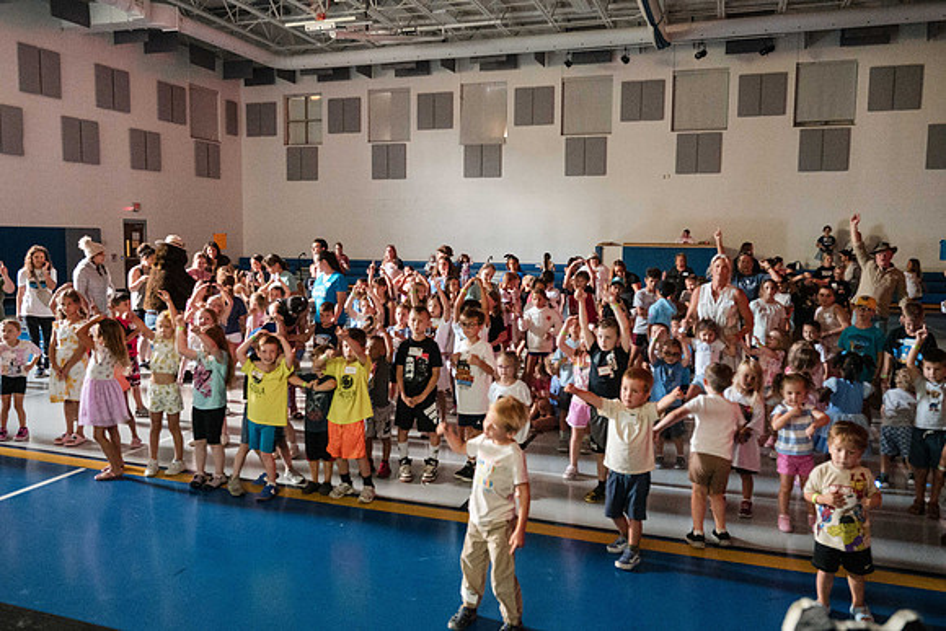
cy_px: 306
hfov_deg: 67.8
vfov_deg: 48.3
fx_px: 704
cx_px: 468
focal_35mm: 27
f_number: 4
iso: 16000
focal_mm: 25
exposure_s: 1/60
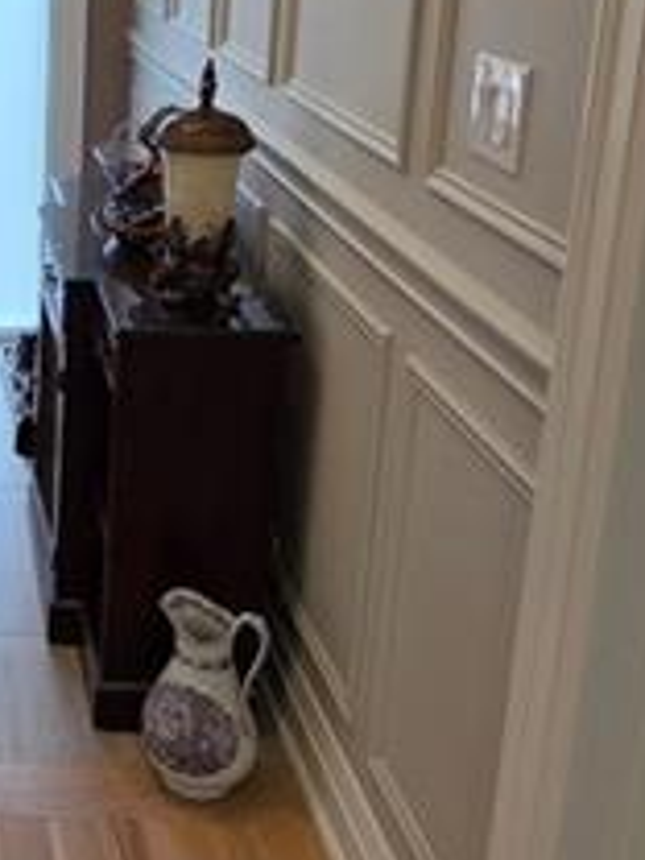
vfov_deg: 38.5
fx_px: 1193
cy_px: 207
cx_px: -161
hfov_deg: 26.4
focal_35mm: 48
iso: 125
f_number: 1.9
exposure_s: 1/120
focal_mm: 2.2
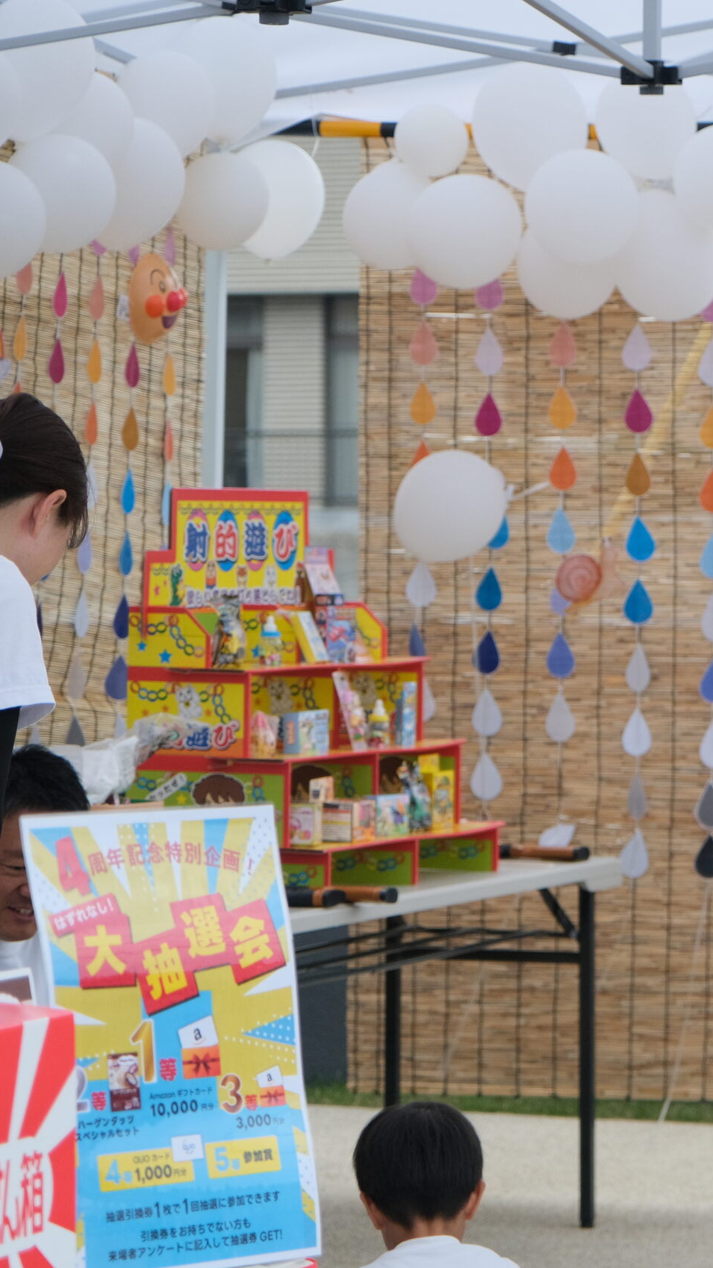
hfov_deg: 8.0
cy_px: 632
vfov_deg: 14.3
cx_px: 865
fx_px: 5042
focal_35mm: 150
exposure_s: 1/1000
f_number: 4
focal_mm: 63
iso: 640
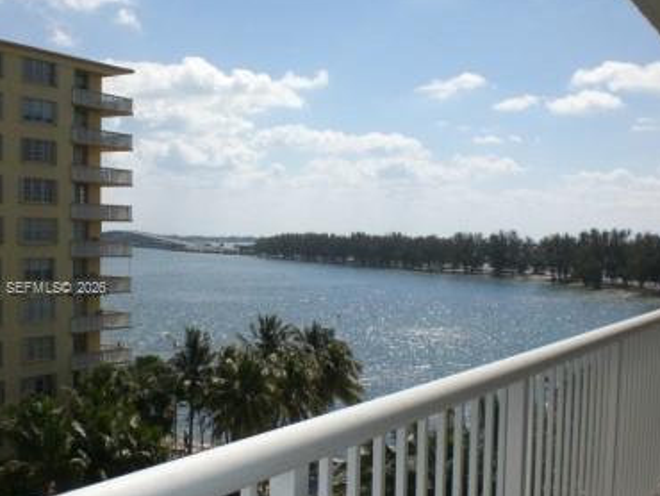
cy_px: 289
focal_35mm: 46
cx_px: 328
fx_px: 878
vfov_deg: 31.5
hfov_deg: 41.2
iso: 50
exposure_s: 1/1250
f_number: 4.4
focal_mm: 6.3
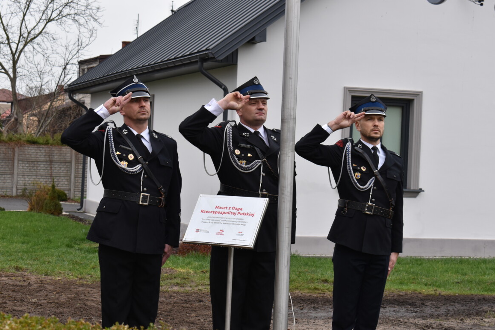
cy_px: 162
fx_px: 1176
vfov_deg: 16.0
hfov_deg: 23.8
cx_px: 242
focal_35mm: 86
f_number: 8
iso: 400
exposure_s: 1/250
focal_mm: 55
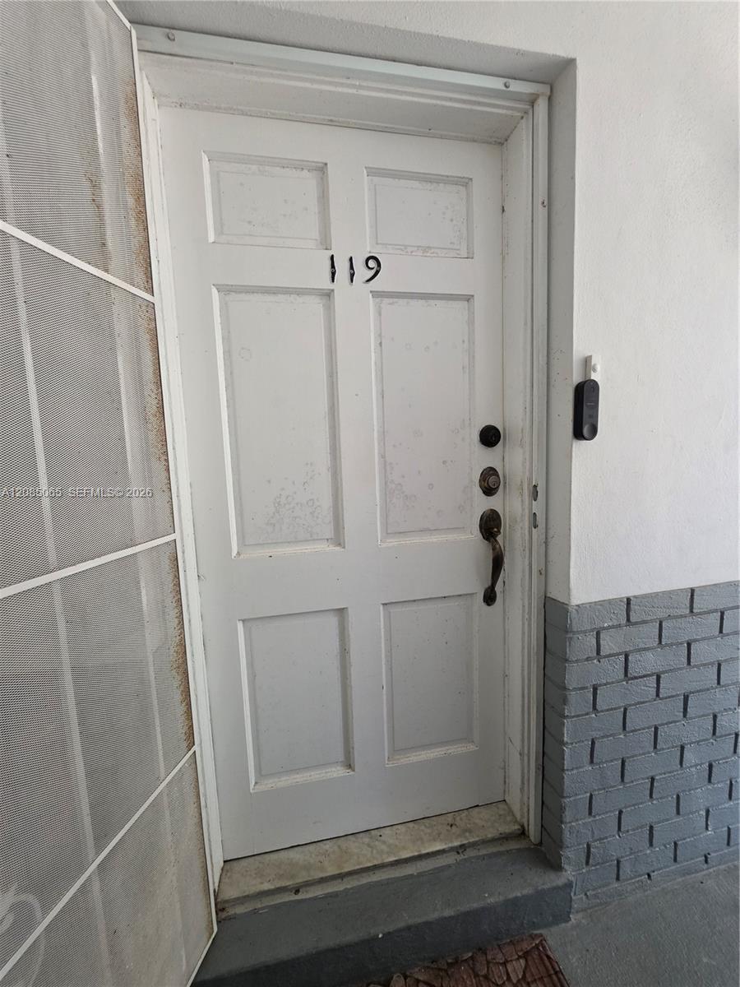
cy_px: 494
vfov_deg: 106.2
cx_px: 370
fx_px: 371
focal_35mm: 13
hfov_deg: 89.9
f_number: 1.9
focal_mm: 2.2
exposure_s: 1/359
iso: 400
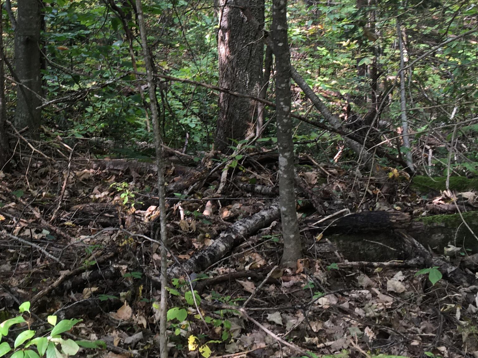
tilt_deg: -6.0
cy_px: 49
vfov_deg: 25.0
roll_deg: +1.3
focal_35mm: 57
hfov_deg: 33.0
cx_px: 112
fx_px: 787
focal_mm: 4.15
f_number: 2.2
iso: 32
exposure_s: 1/60
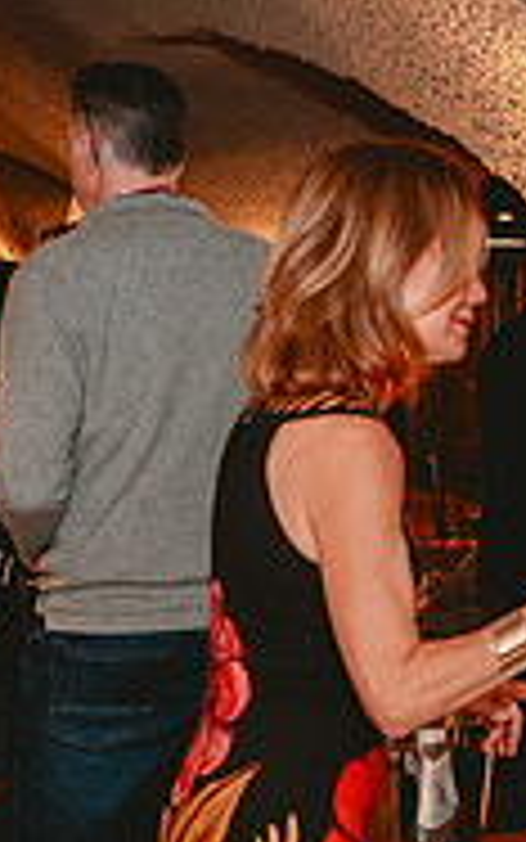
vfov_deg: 18.4
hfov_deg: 11.2
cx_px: 776
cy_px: 539
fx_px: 2590
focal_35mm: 113
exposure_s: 1/60
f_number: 4
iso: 3200
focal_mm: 29
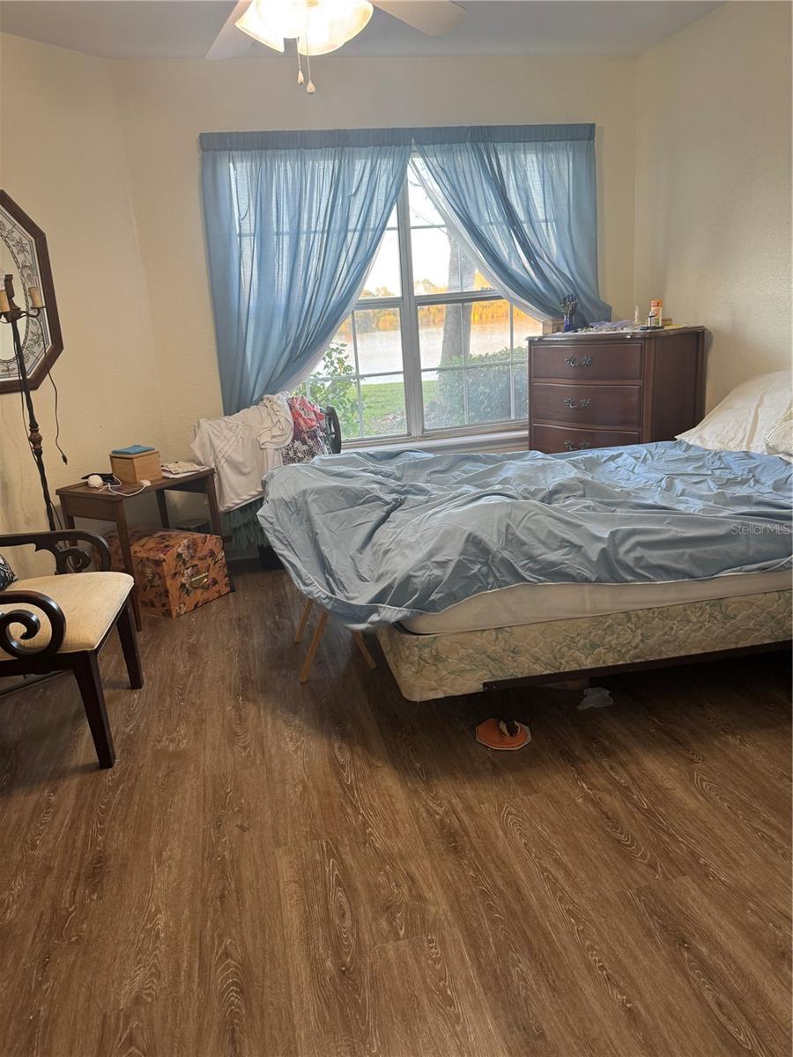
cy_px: 528
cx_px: 396
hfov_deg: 56.8
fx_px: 733
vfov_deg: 71.6
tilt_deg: -17.6
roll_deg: +3.3
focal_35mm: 24
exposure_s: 1/60
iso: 160
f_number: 1.78
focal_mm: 6.76
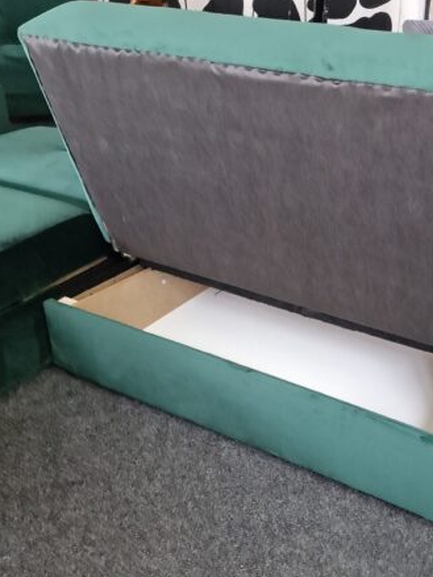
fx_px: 700
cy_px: 308
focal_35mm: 42
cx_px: 315
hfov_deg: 33.8
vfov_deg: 44.7
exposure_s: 1/60
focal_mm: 6.4
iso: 80
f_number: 1.8
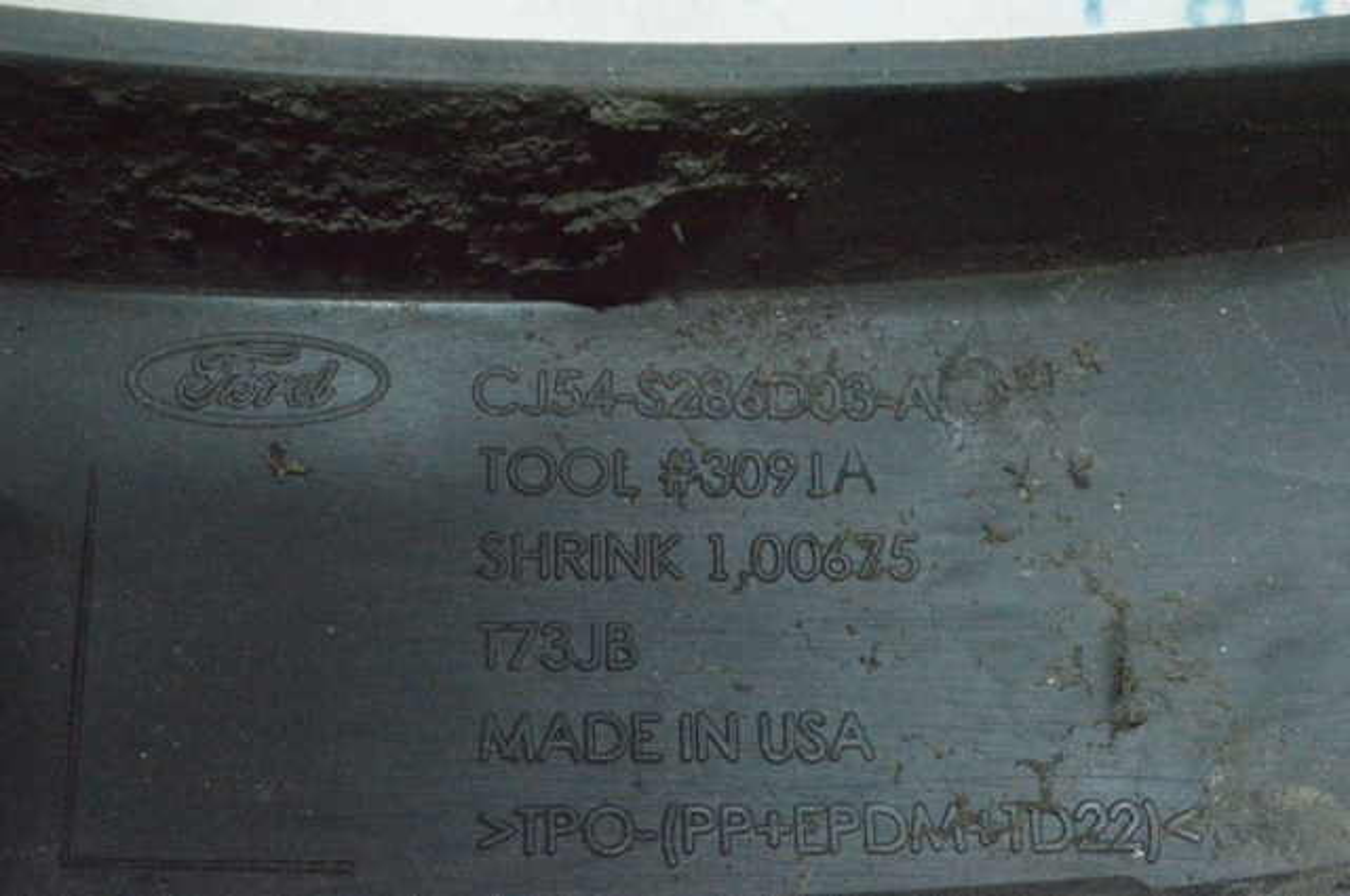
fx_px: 2697
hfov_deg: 28.1
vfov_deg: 18.9
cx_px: 675
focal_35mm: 72
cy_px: 448
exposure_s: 1/40
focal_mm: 48
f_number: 36
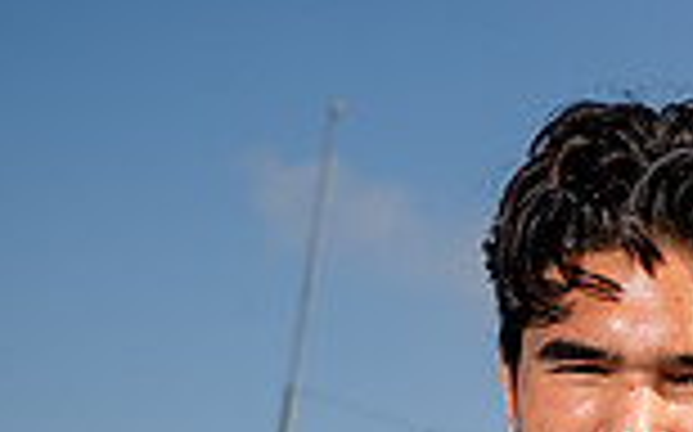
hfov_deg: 11.9
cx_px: 580
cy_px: 999
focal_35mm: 176
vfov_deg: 7.1
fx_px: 3322
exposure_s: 1/250
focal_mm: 59
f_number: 7.1
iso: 100
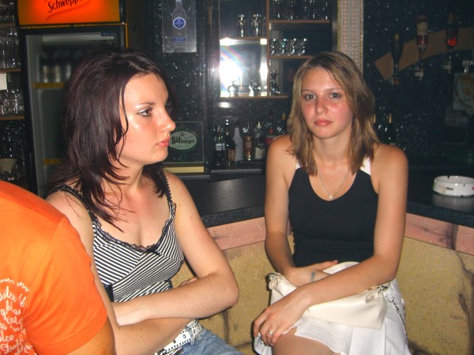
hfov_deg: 49.0
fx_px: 520
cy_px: 178
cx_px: 237
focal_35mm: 38
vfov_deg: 37.7
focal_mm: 7.9
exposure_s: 1/60
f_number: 2.8
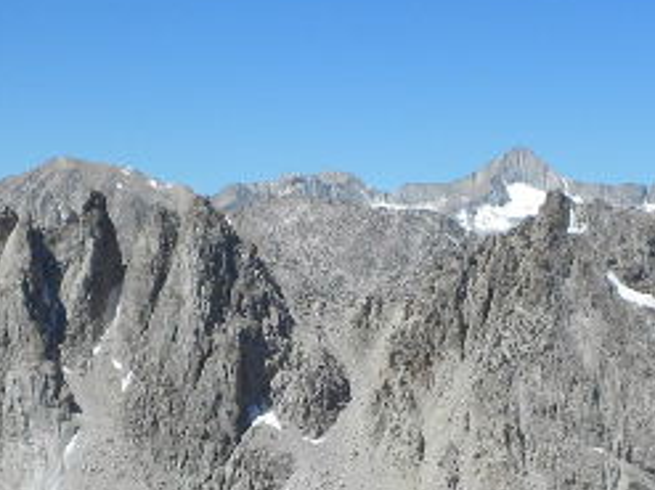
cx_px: 379
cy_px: 481
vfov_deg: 12.5
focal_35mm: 117
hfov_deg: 16.8
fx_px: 2213
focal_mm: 6.6
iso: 64
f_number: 10
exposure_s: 1/137
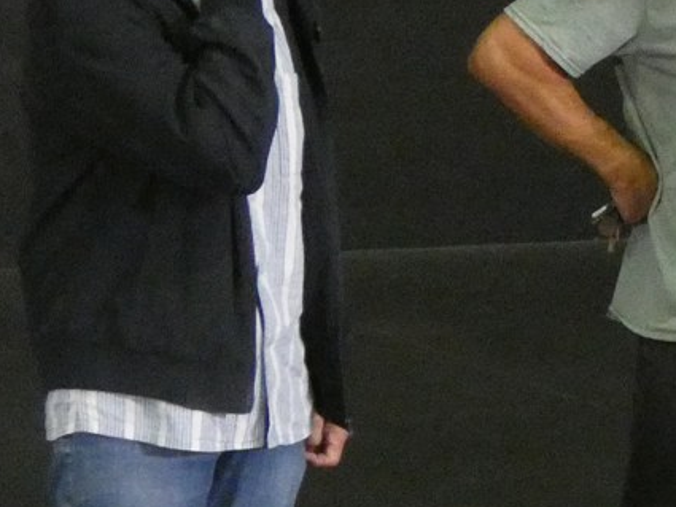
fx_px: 2793
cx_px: 1064
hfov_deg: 12.9
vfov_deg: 10.4
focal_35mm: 143
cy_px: 364
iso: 1600
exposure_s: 1/125
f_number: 3.5
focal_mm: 6.8
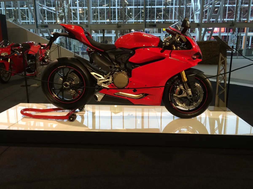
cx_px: 126
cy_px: 94
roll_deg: +0.5
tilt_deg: -13.8
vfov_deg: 48.2
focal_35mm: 29
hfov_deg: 61.7
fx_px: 212
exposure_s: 1/40
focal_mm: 4.15
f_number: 2.2
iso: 40
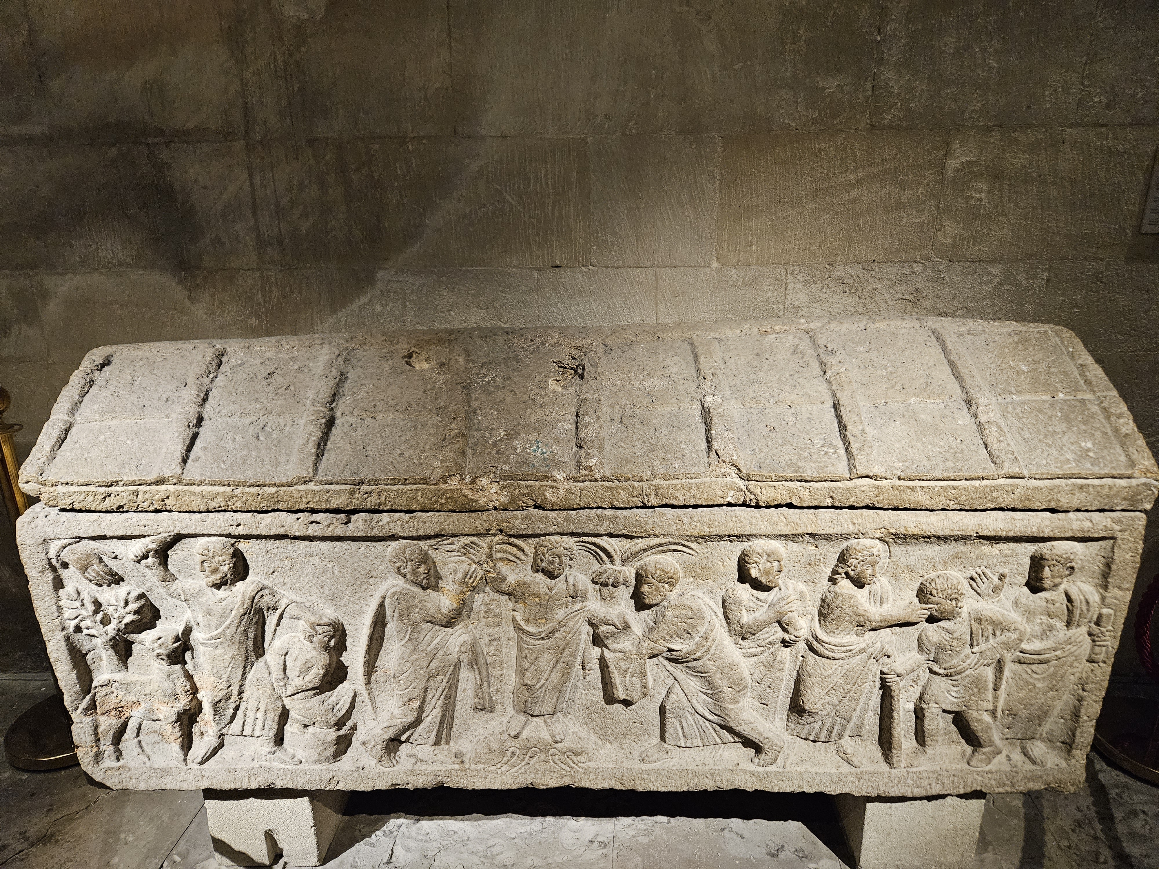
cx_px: 580
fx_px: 770
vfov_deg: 58.9
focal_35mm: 23
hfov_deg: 73.9
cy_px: 434
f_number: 1.8
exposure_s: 1/100
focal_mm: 5.4
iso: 1000
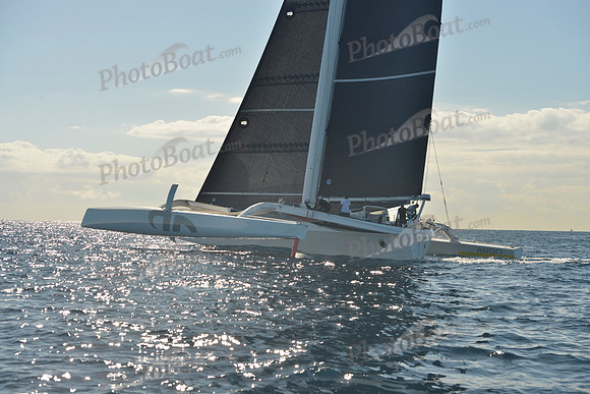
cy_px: 197
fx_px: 1147
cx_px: 295
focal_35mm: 70
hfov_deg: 28.8
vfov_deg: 19.5
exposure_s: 1/640
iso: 200
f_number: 7.1
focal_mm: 70
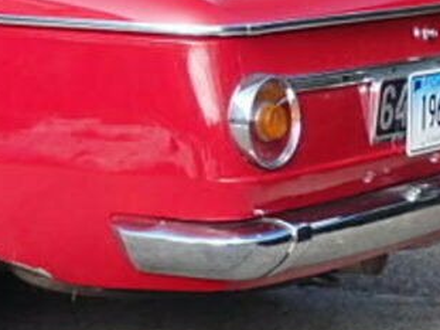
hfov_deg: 13.7
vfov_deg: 10.6
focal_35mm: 139
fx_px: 1766
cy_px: 99
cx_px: -133
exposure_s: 1/80
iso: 100
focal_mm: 6.37
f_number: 3.5
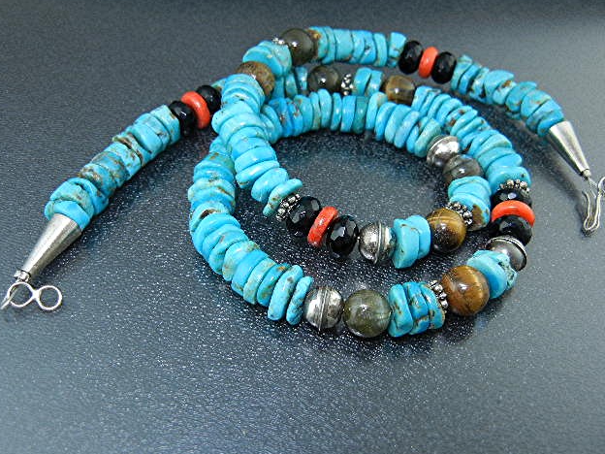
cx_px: 302
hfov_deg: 46.8
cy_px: 228
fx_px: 699
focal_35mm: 40
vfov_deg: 36.0
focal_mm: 7.1
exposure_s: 1/30
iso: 234
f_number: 3.7
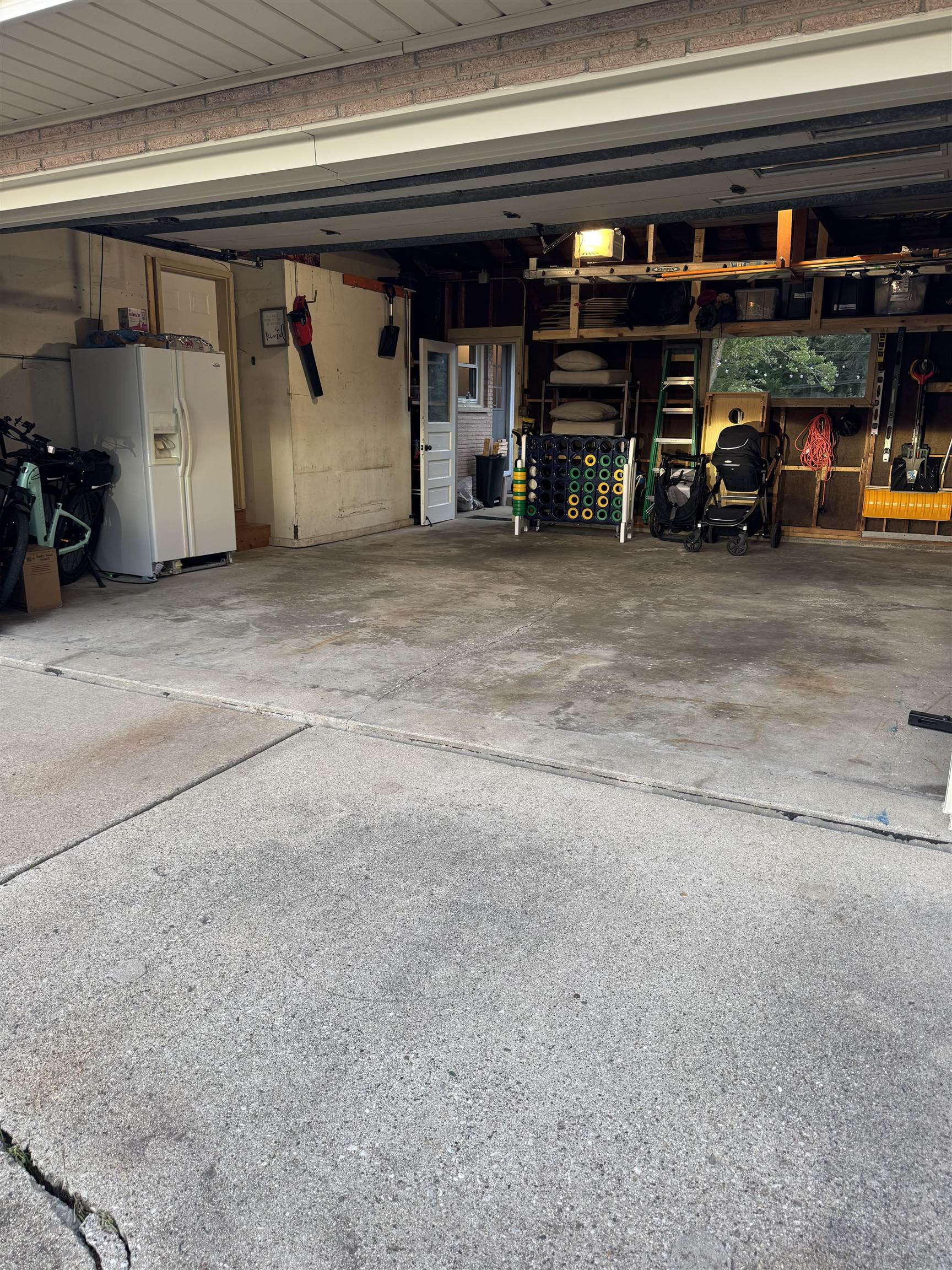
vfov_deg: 71.6
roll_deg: -0.1
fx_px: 880
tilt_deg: -14.4
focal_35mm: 24
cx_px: 476
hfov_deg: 56.8
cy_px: 635
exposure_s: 1/60
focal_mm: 6.76
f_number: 1.78
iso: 100
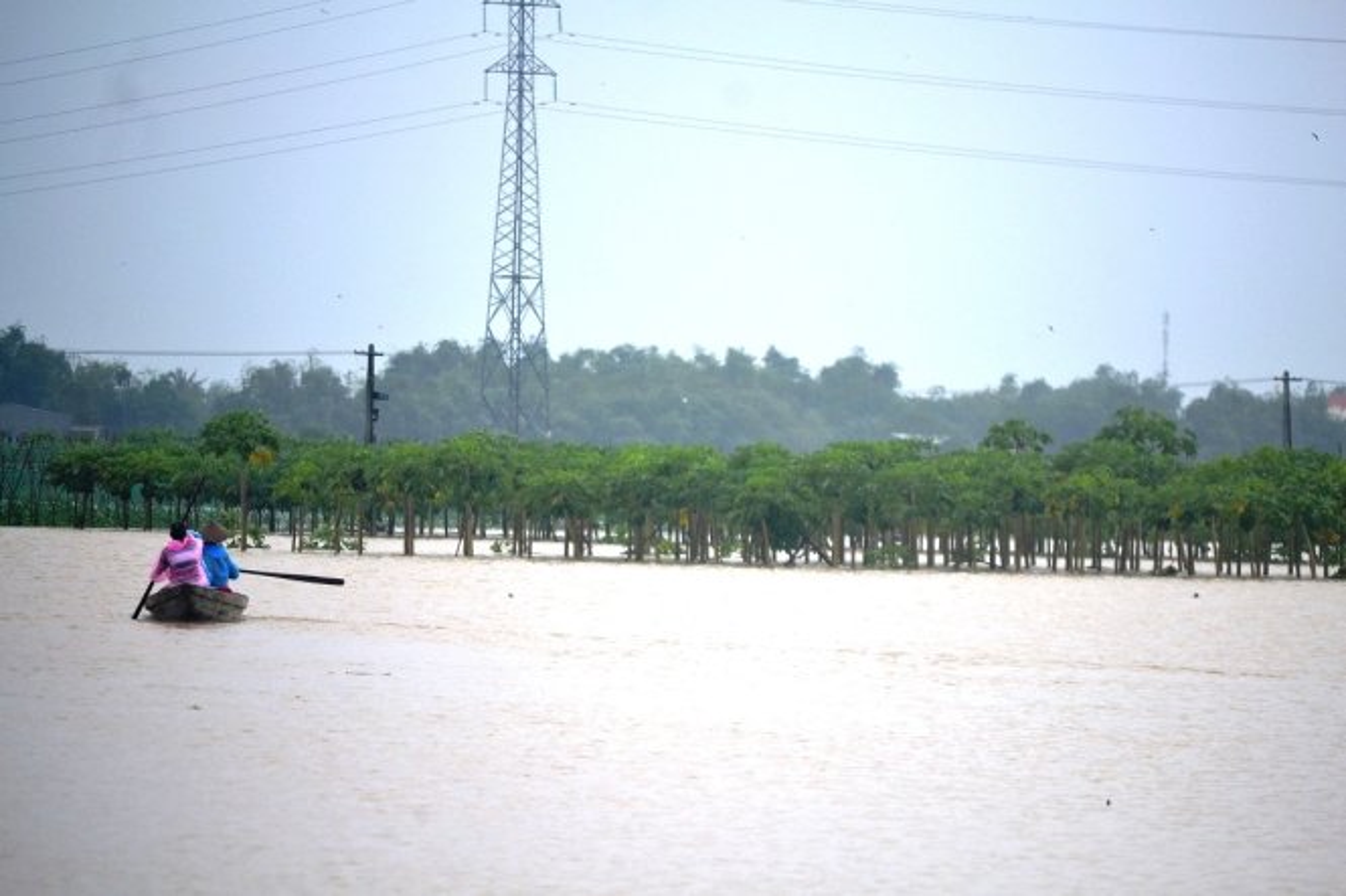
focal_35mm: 248
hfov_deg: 8.3
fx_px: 9251
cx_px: 673
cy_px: 448
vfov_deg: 5.5
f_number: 5.6
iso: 220
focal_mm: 165
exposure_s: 1/500
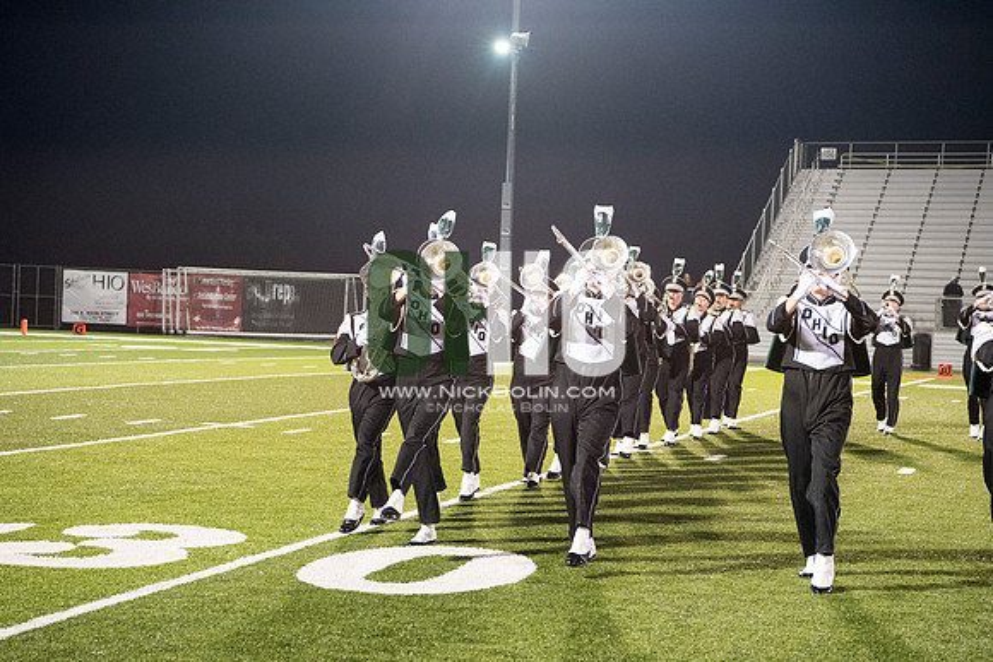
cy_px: 331
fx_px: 1931
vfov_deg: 19.5
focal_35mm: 70
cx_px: 496
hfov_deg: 28.8
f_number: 5.6
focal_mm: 70
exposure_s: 1/200
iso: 5000
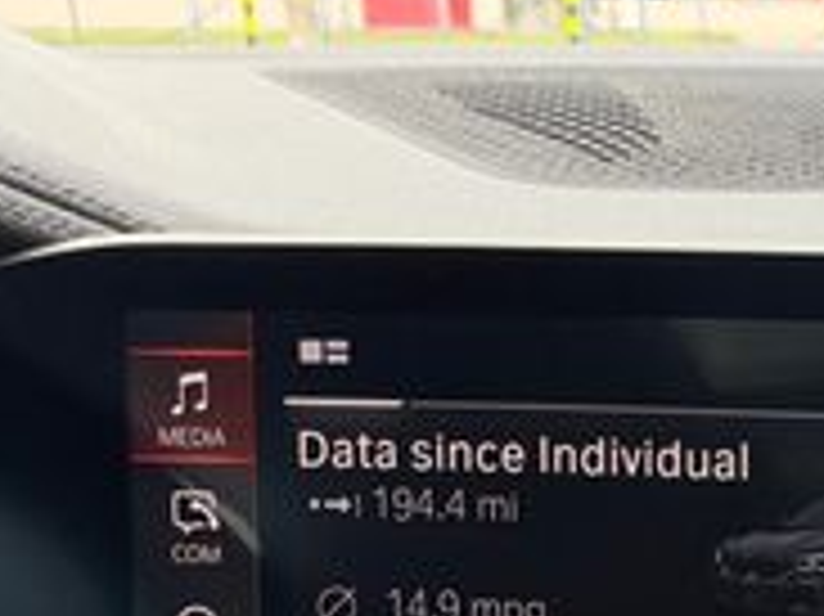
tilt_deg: -28.2
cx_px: 1040
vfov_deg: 15.4
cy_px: 1061
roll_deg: -1.6
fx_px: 1998
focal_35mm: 84
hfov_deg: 21.3
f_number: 4
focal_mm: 6.93
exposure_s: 1/123
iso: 200
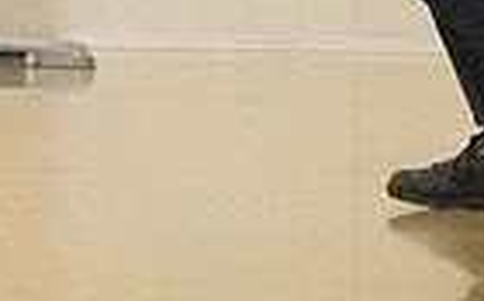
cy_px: -304
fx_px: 7191
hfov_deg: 3.9
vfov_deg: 2.4
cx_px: 297
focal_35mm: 546
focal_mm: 86
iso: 10000
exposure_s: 1/1250
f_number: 4.5
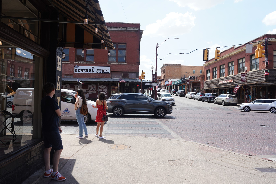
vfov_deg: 46.4
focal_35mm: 28
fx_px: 215
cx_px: 138
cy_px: 92
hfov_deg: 65.5
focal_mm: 28
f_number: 13
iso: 160
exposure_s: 1/100
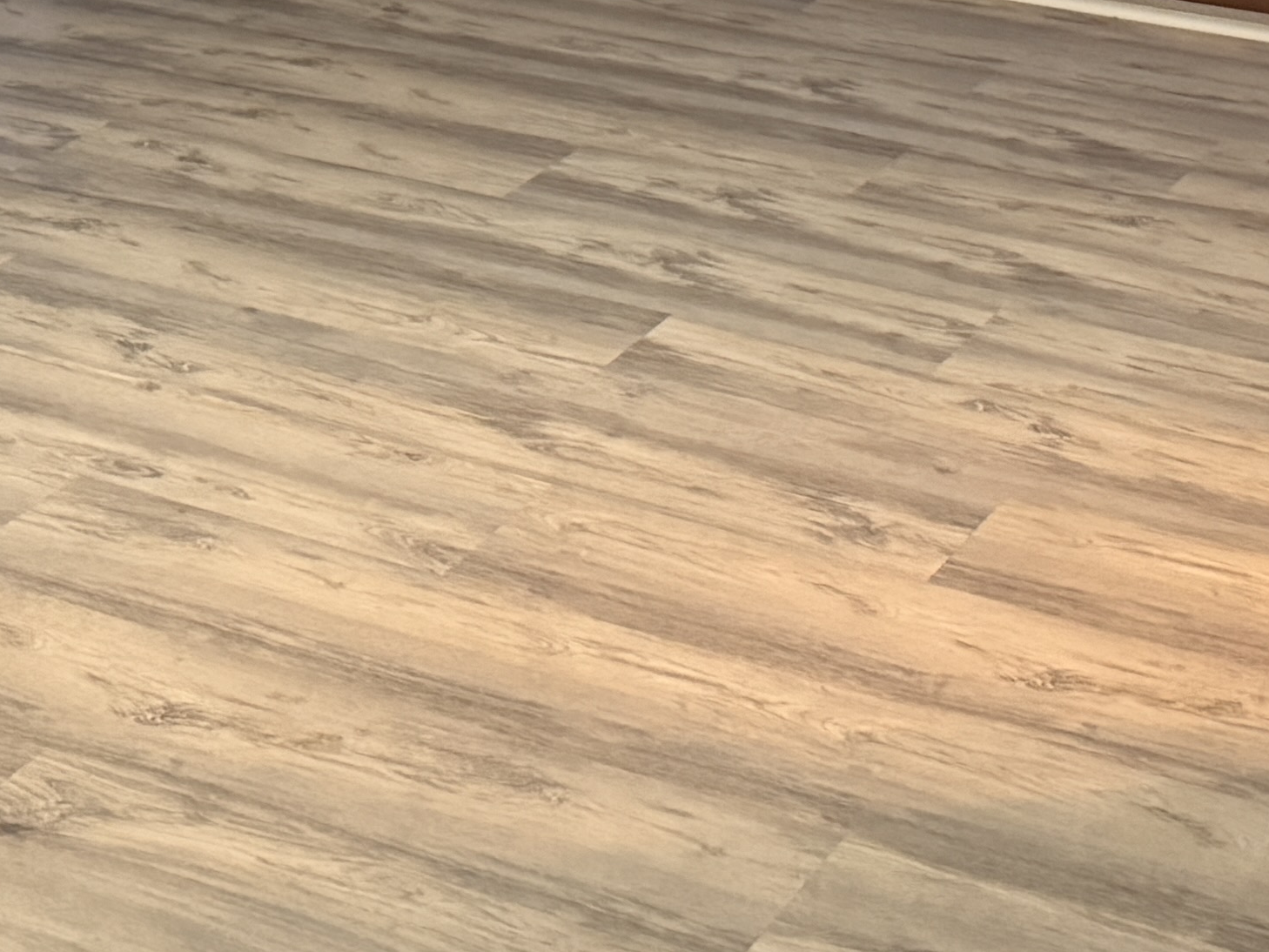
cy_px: -320
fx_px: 3447
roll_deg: +0.0
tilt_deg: -11.0
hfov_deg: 20.8
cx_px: 408
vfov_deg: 15.0
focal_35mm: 94
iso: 800
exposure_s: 1/30
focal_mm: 6.76
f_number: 1.78
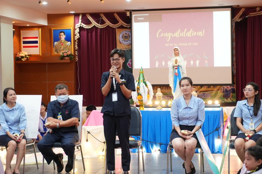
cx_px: 131
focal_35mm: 75
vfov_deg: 18.2
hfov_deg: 27.0
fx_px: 546
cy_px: 87
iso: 1600
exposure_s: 1/30
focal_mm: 50
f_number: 5.6
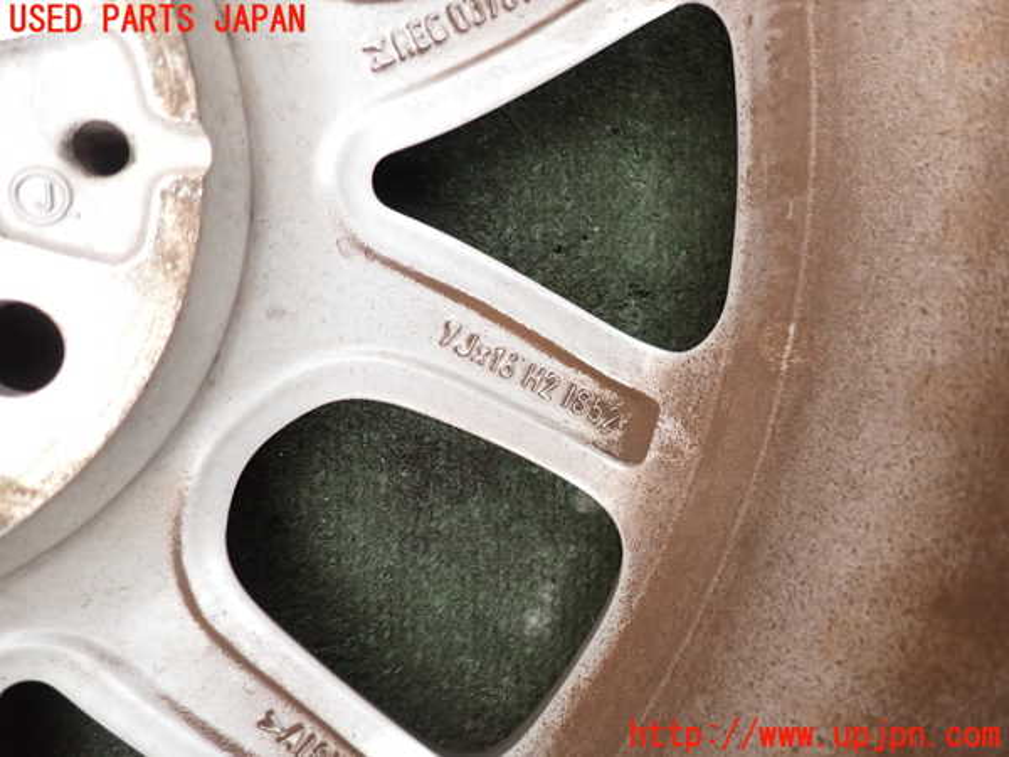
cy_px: 378
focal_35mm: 25
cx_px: 504
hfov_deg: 69.4
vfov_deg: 54.9
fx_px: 729
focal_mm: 4.5
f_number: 2
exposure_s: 1/30
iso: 320
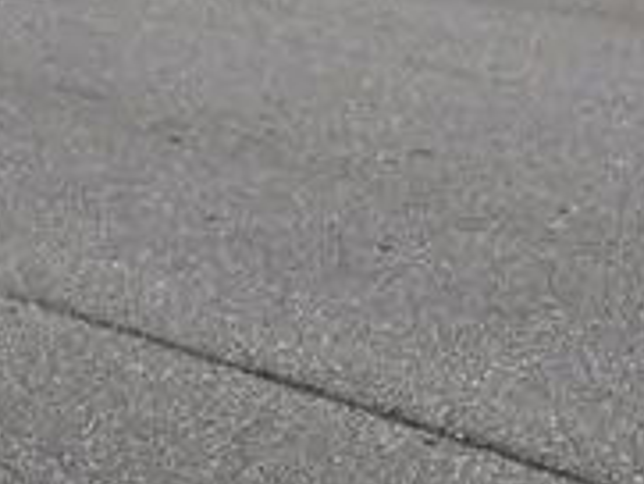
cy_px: -416
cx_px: 487
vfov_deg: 10.6
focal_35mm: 130
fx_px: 2420
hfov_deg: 15.1
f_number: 1.8
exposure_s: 1/180
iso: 25
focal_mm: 5.4
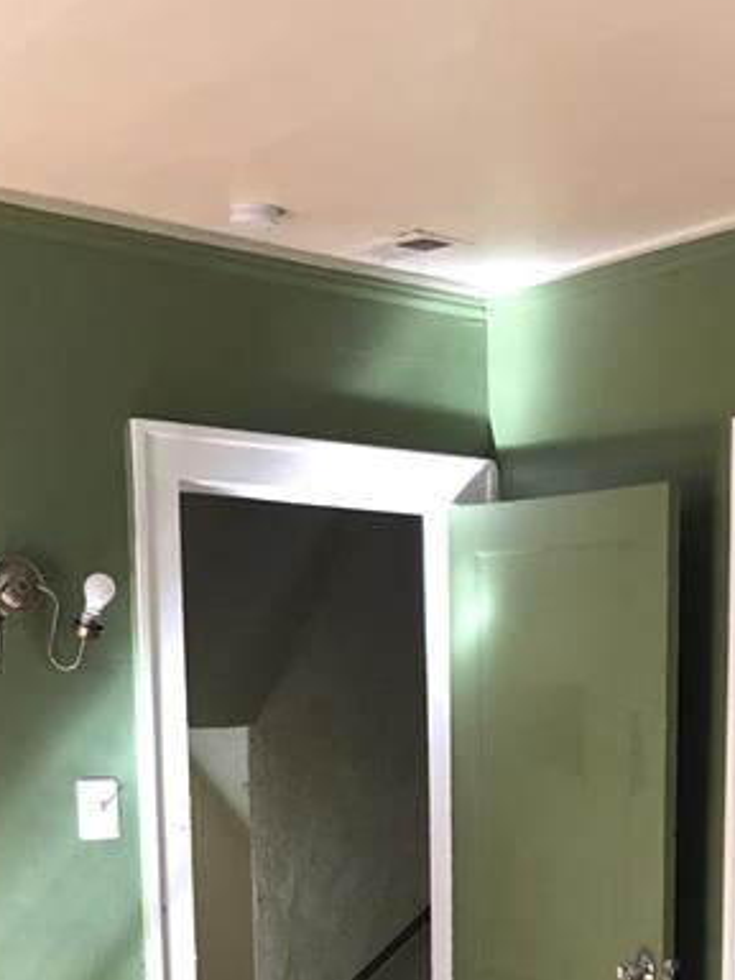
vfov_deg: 32.1
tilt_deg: -9.3
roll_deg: +1.3
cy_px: 939
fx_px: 1585
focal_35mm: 56
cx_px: 536
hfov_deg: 25.8
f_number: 1.8
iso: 40
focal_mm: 3.99
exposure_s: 1/30
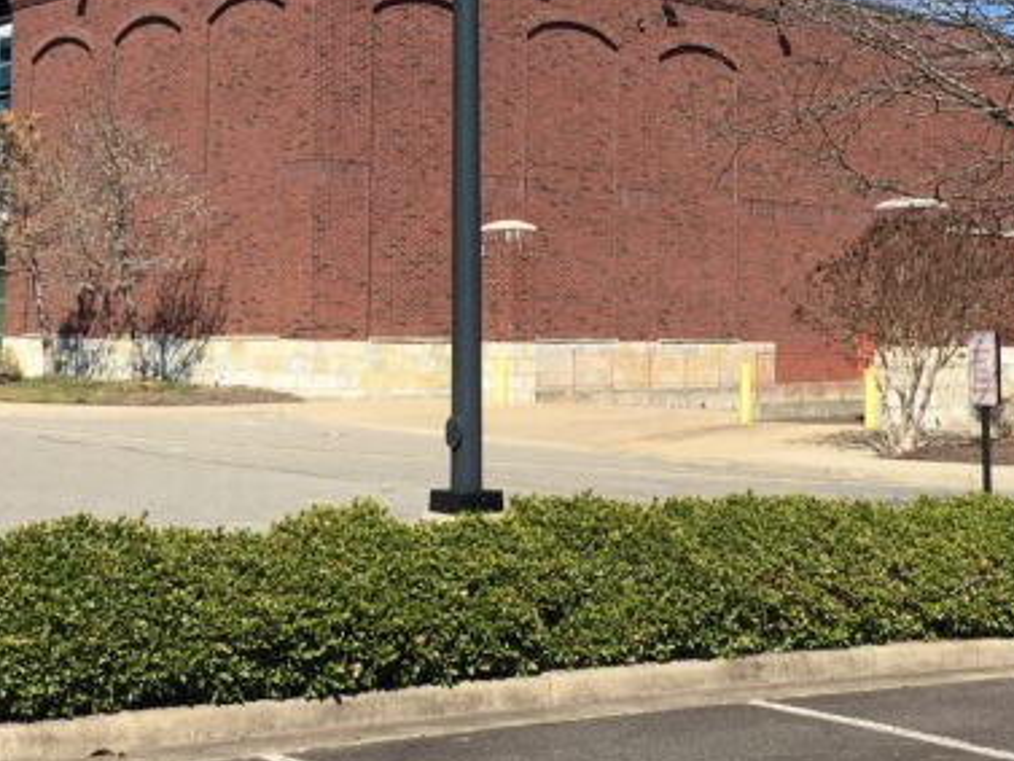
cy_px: 258
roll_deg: -0.4
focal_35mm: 59
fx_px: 1729
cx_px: 576
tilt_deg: +3.9
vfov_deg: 24.7
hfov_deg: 32.6
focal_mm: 4.15
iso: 25
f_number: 2.2
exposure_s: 1/1166
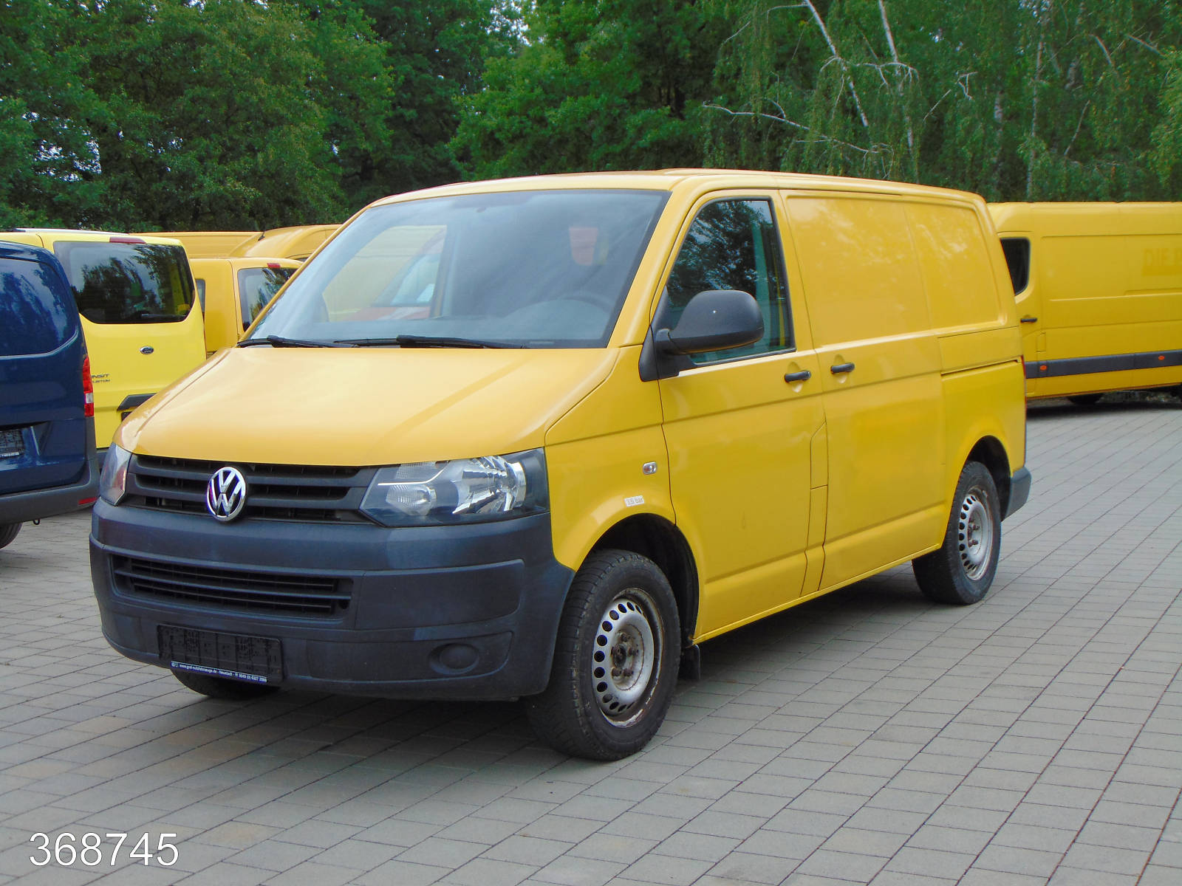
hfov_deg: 38.2
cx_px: 591
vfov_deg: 29.1
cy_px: 443
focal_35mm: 50
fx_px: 1707
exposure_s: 1/400
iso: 80
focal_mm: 9
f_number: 3.5
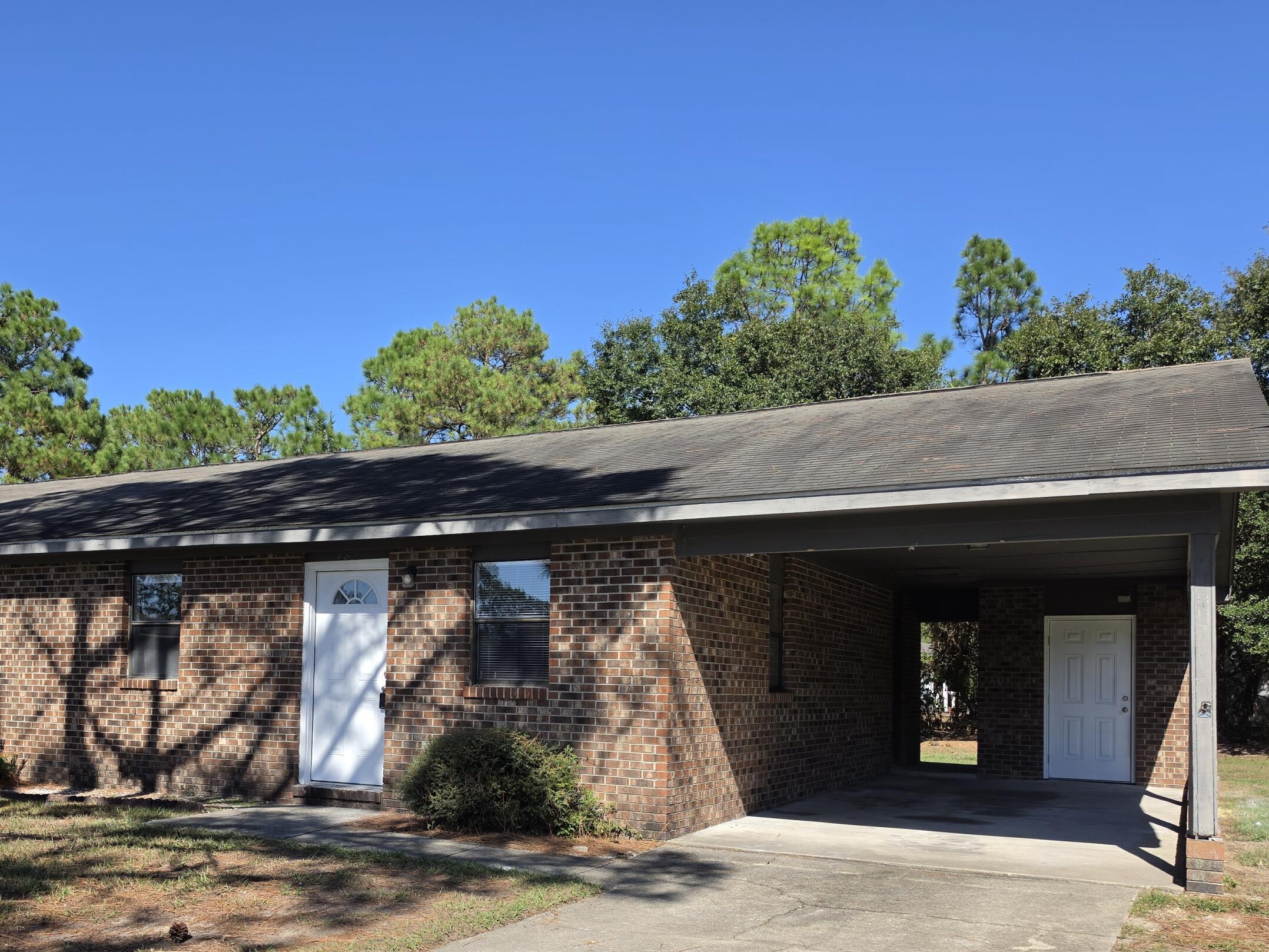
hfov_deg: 55.7
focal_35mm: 32
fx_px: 1173
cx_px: 431
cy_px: 658
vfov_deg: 43.4
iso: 64
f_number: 1.4
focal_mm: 6.5
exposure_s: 1/4764
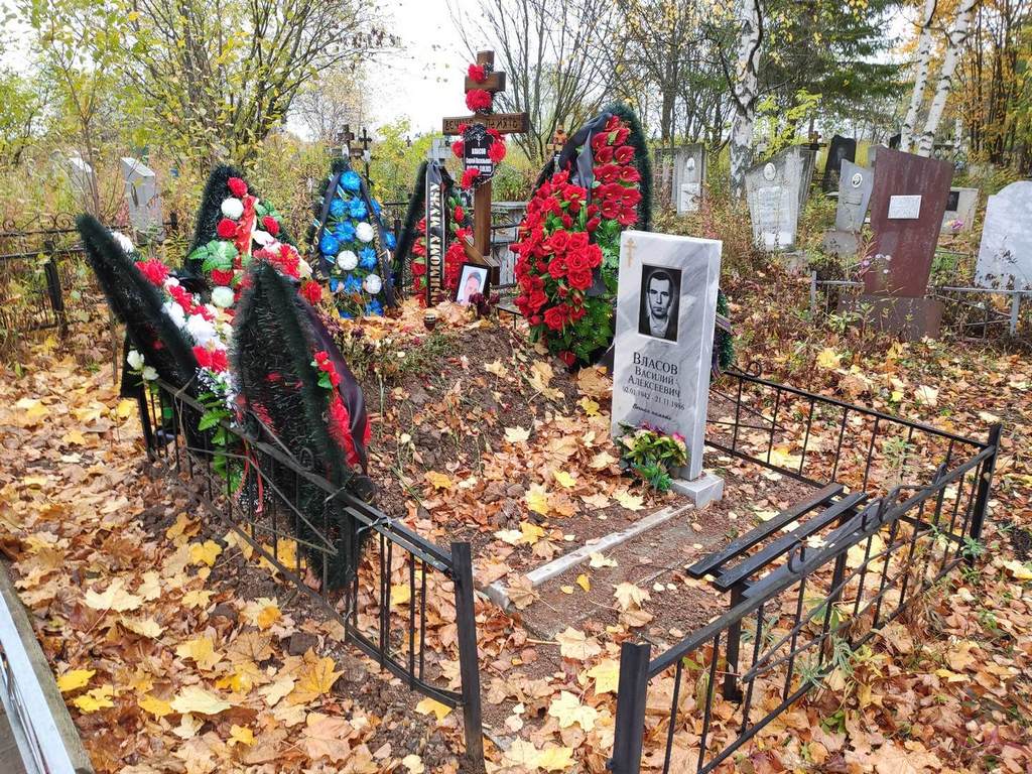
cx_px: 516
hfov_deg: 67.3
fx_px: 775
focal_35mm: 26
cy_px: 387
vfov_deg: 53.1
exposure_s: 1/100
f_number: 1.75
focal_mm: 4.77
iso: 124
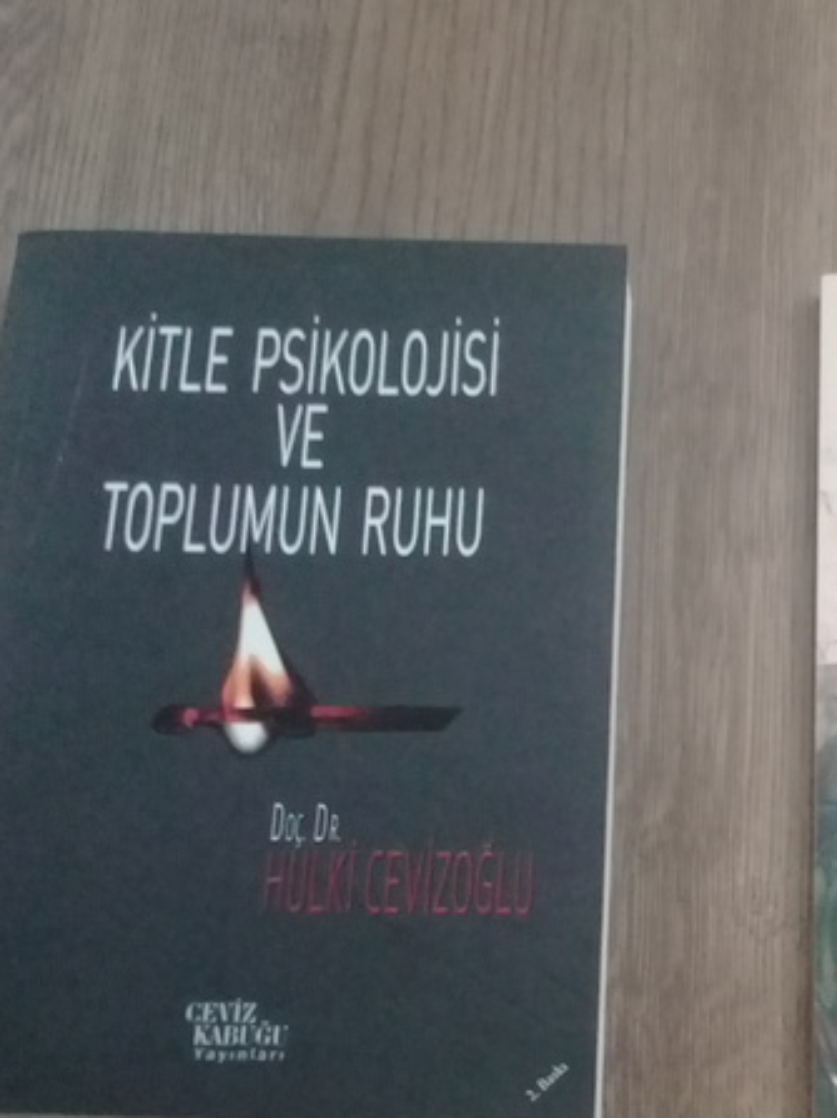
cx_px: 694
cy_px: 719
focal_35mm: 64
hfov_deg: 22.5
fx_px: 2065
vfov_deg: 30.1
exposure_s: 1/17
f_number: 2.2
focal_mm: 3.3
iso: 500
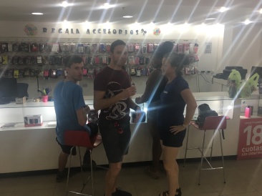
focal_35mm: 29
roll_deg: +0.4
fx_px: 219
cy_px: 98
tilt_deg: -12.3
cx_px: 131
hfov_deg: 61.7
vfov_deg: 48.2
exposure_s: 1/33
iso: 32
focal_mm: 4.15
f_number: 2.2
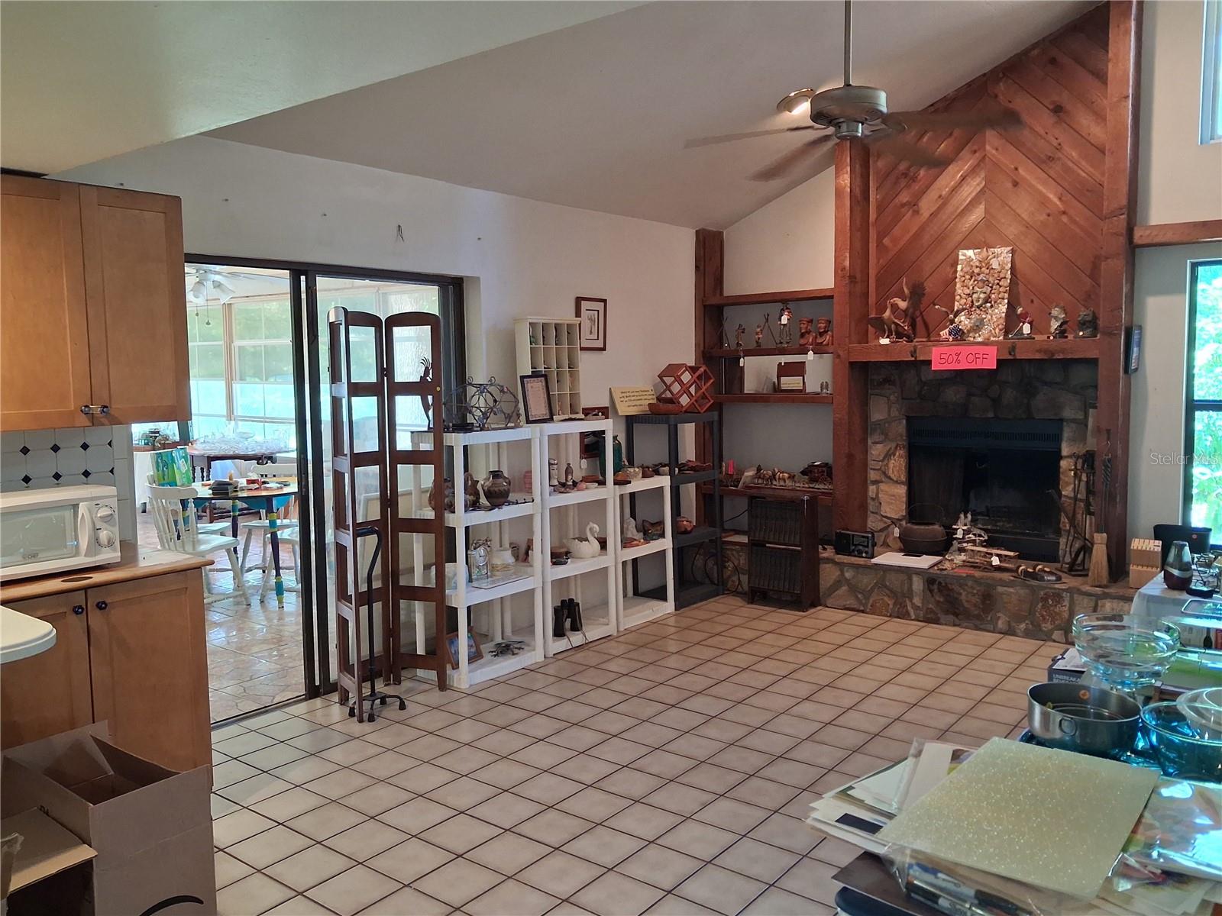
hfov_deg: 65.3
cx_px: 611
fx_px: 953
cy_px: 458
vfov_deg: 51.4
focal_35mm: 27
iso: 400
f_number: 1.8
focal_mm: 4
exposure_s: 1/50
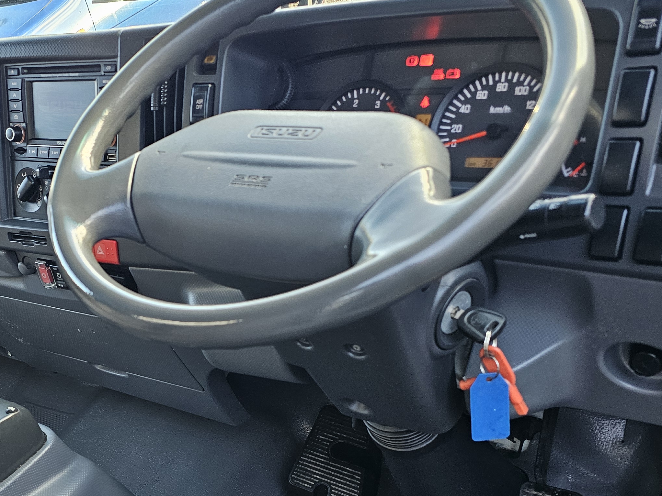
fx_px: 861
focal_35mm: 45
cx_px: 172
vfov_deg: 30.8
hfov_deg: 41.0
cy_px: 442
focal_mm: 6.3
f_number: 1.7
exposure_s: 1/142
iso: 320
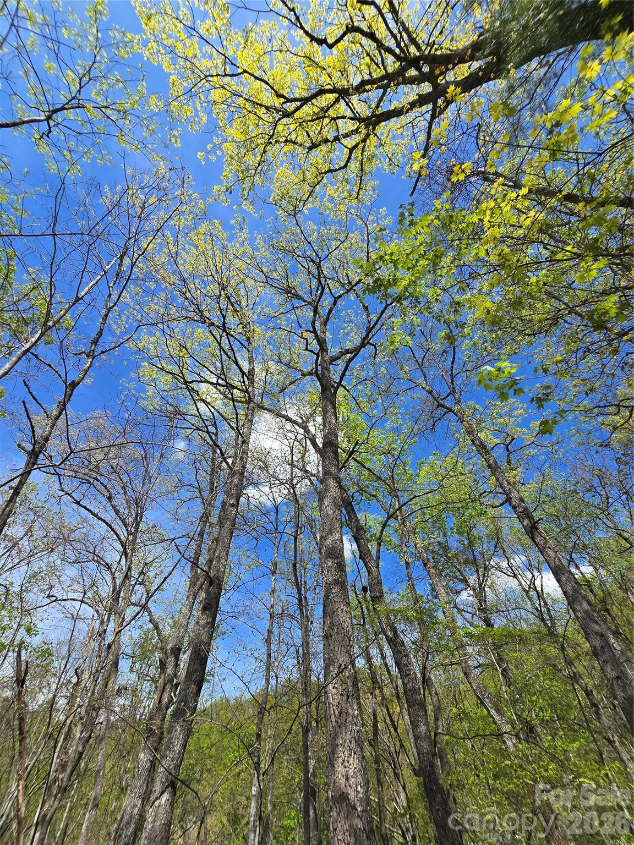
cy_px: 422
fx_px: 317
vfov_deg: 106.2
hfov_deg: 89.9
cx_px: 317
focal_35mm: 13
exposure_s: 1/1775
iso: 50
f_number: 2.2
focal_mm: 2.2
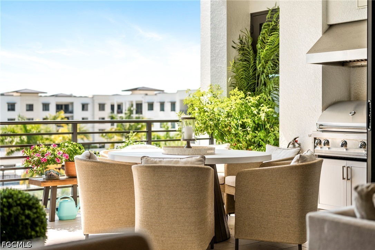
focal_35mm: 50
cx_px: 188
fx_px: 521
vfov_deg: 27.0
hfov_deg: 39.6
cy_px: 125
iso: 100
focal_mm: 50
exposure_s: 1/2000
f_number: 2.5
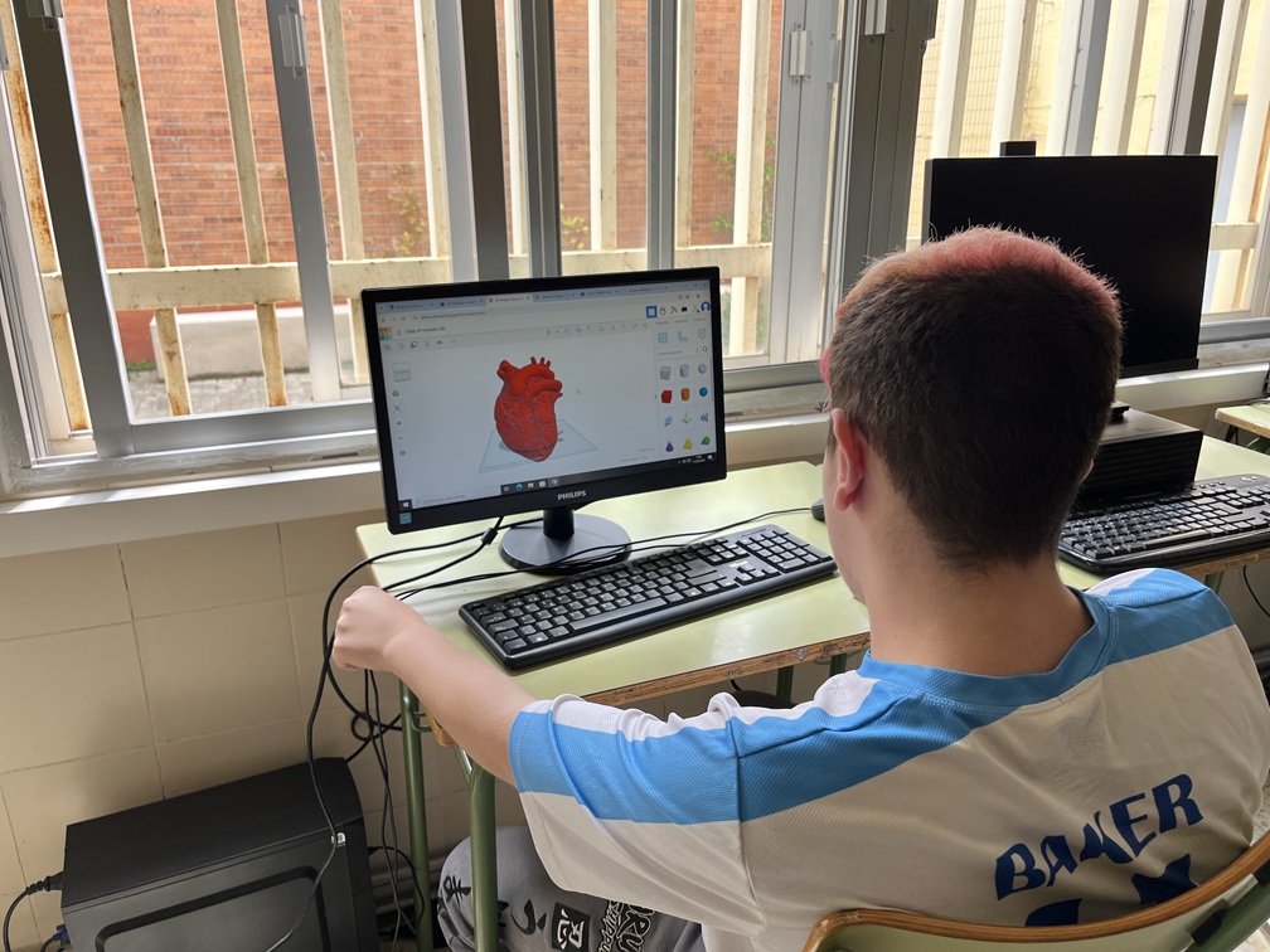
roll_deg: +1.0
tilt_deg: -18.9
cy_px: 476
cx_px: 635
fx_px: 954
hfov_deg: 67.3
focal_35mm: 26
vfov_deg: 53.1
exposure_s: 1/122
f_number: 1.6
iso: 32
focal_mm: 5.1
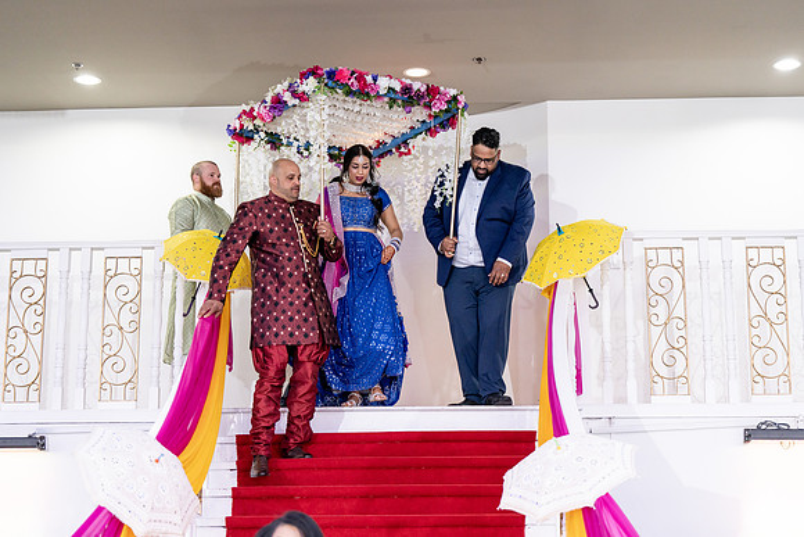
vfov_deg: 19.2
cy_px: 268
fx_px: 1584
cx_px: 402
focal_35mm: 71
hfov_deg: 28.5
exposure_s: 1/200
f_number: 2.8
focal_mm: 70
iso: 1250
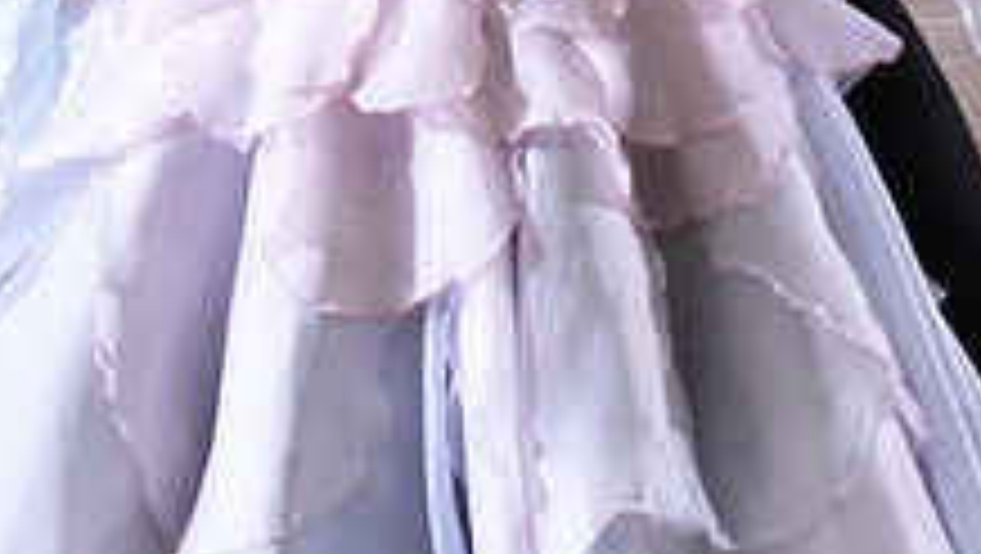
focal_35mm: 301
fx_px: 7835
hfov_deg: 7.2
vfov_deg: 4.0
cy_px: -306
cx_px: 457
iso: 10000
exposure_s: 1/400
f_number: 5.6
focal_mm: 108
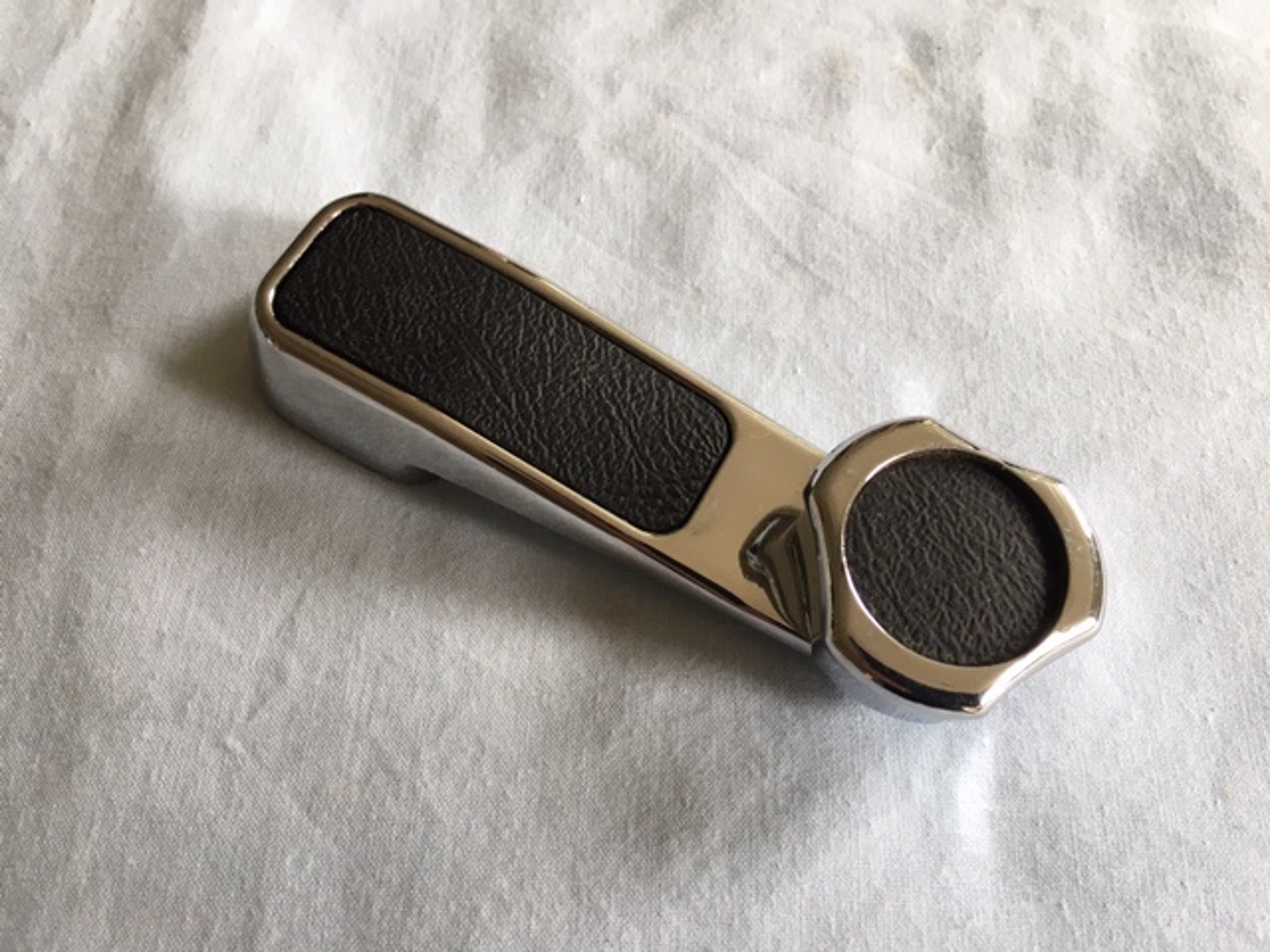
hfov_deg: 61.7
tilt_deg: -65.9
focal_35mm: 29
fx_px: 1064
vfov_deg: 48.2
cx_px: 635
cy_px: 476
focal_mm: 4.15
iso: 64
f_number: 2.2
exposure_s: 1/33
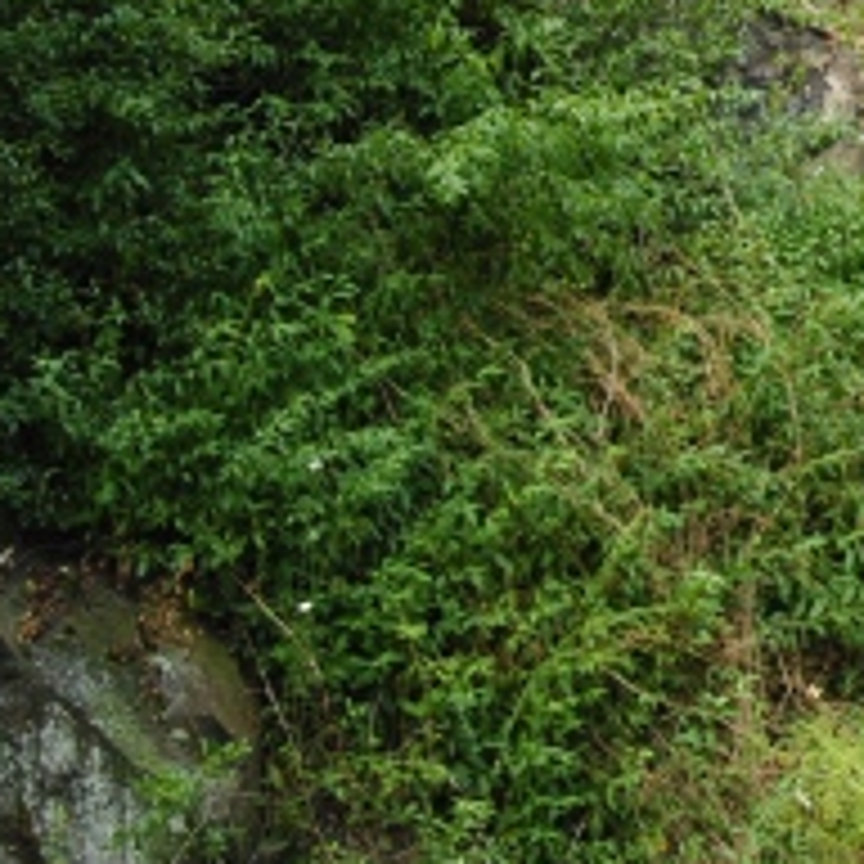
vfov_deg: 10.2
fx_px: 4801
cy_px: -76
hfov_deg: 9.8
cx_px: 1462
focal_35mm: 170
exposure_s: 1/40
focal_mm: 32
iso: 400
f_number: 5
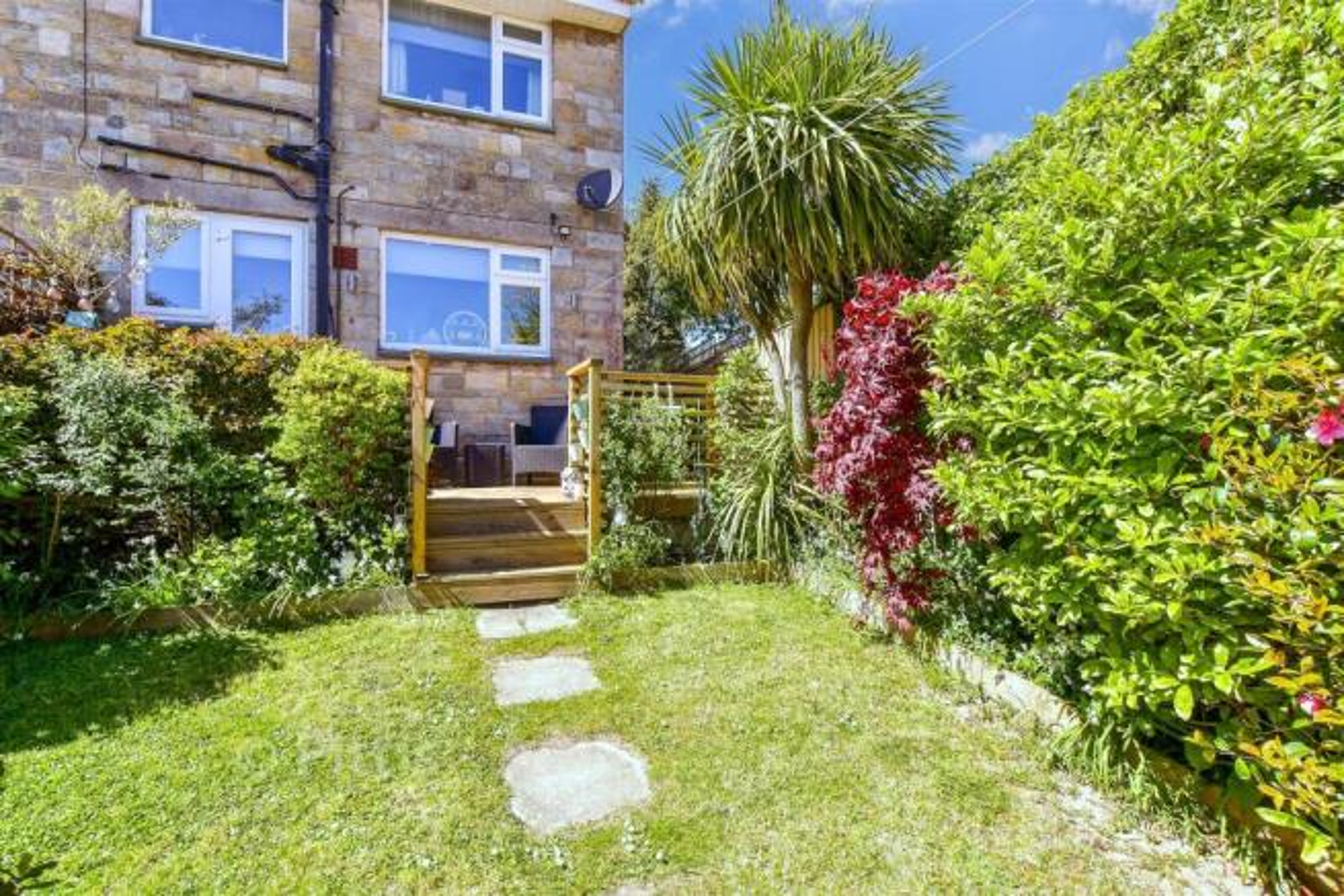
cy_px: 448
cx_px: 672
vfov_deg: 77.4
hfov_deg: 100.4
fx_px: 560
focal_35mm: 15
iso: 160
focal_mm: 10
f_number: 8
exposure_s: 1/200
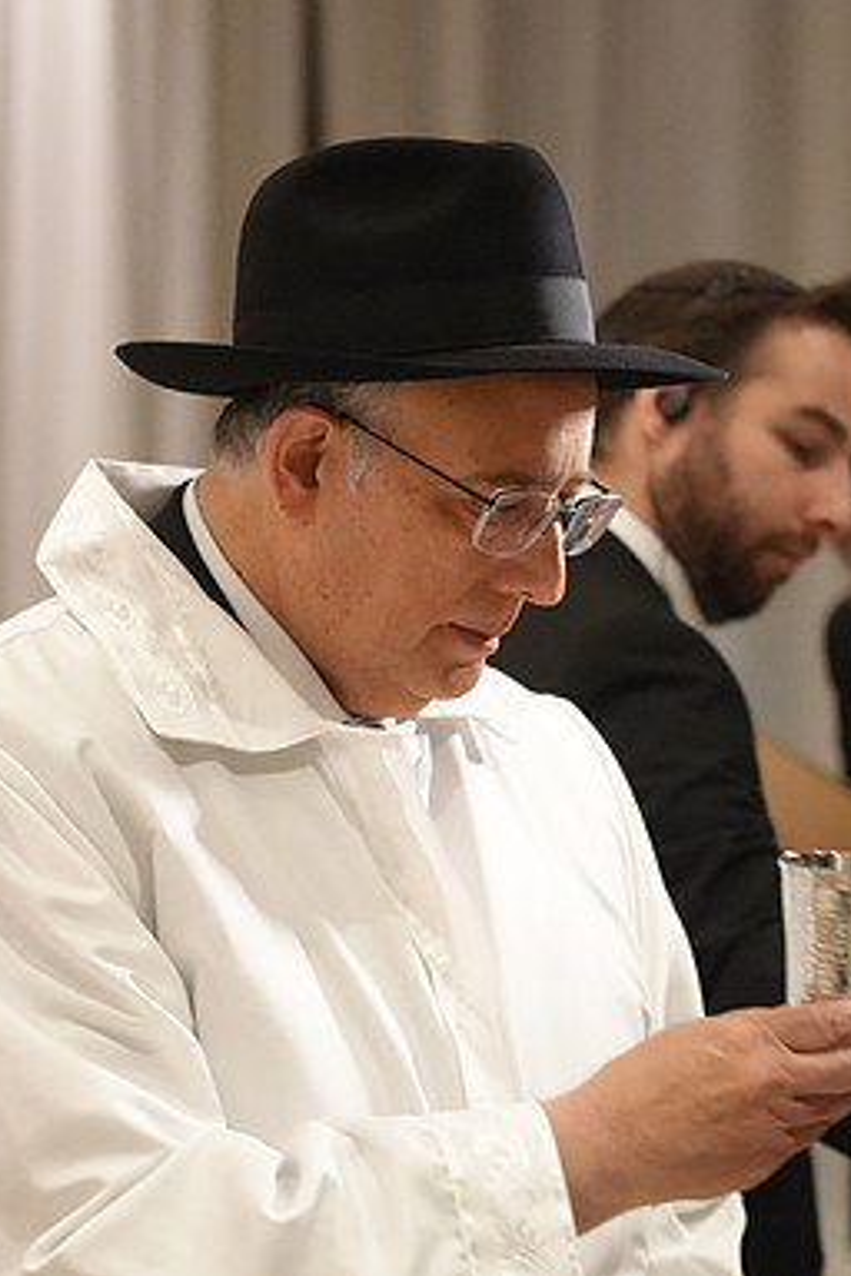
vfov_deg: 16.9
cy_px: 640
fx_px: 4290
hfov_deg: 11.3
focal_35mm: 121
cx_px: 246
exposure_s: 1/80
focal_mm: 80
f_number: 4
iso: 8000
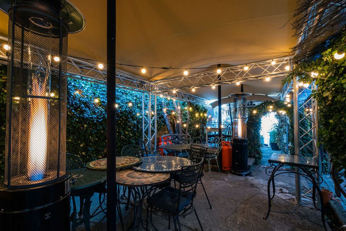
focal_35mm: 16
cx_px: 168
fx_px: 154
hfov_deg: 96.7
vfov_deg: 73.7
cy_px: 118
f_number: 14
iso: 640
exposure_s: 1.8
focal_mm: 10
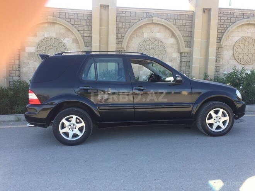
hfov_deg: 61.7
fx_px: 214
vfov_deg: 48.2
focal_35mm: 29
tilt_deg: -4.2
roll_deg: -2.2
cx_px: 128
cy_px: 96
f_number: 2.2
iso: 32
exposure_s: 1/363
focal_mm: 4.15
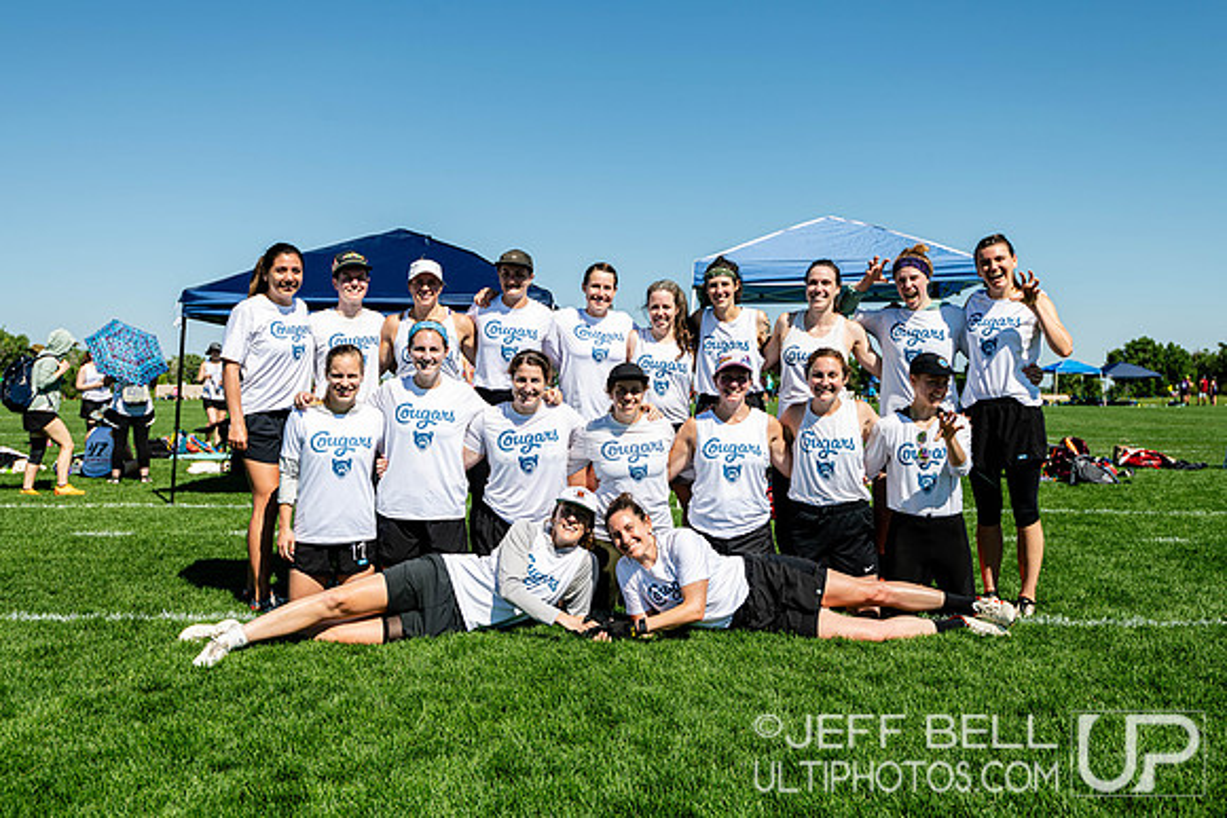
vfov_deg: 37.9
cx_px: 614
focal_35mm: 35
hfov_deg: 54.4
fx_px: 1193
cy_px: 409
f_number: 5.6
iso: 64
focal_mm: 35
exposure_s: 1/500
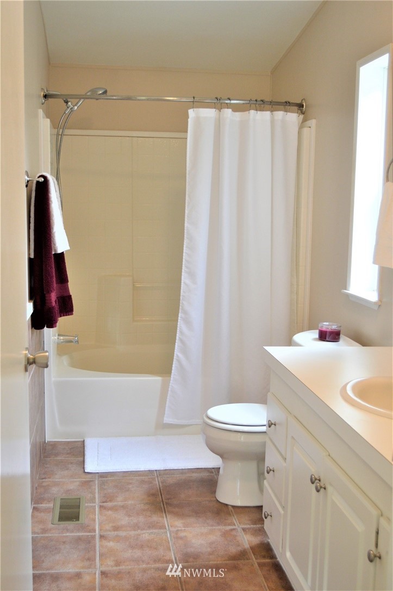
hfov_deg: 31.8
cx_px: 196
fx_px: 689
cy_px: 296
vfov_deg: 46.4
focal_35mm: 42
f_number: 4
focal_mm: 28
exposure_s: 1/60
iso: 560
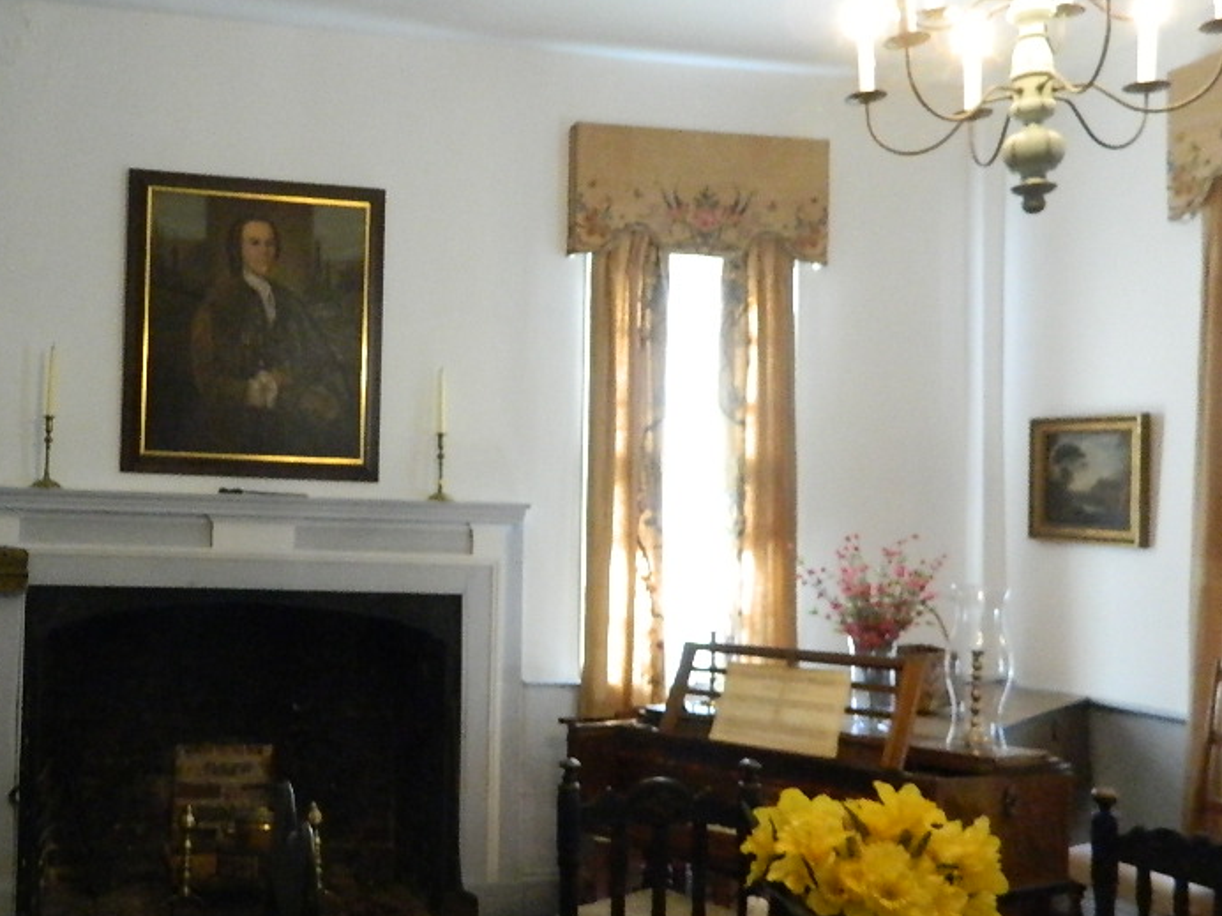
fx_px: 1306
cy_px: 487
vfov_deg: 38.6
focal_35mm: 37
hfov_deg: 48.6
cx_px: 343
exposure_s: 1/30
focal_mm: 4.5
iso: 720
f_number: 3.1
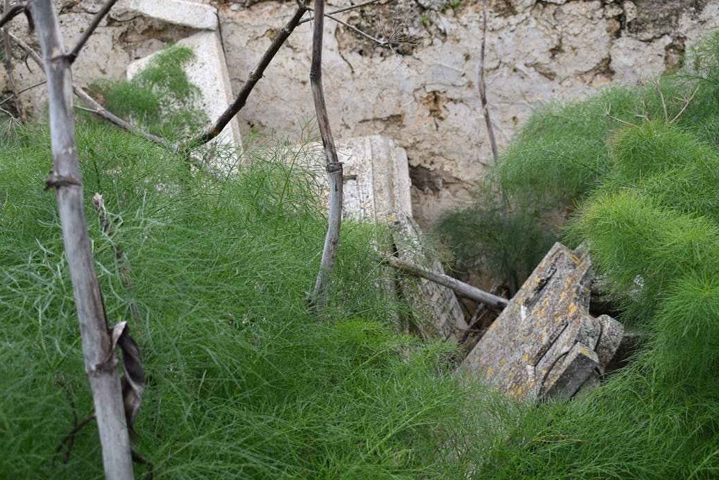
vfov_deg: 26.7
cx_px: 349
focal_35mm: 51
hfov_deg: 39.2
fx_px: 1010
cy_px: 247
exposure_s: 1/250
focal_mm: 29
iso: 320
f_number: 5.6
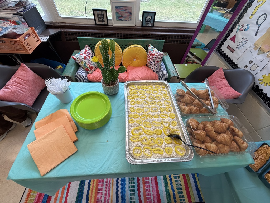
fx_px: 109
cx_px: 135
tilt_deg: -54.8
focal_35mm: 14
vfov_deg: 85.7
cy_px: 102
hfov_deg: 102.1
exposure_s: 1/120
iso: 100
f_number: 2.2
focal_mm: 2.22
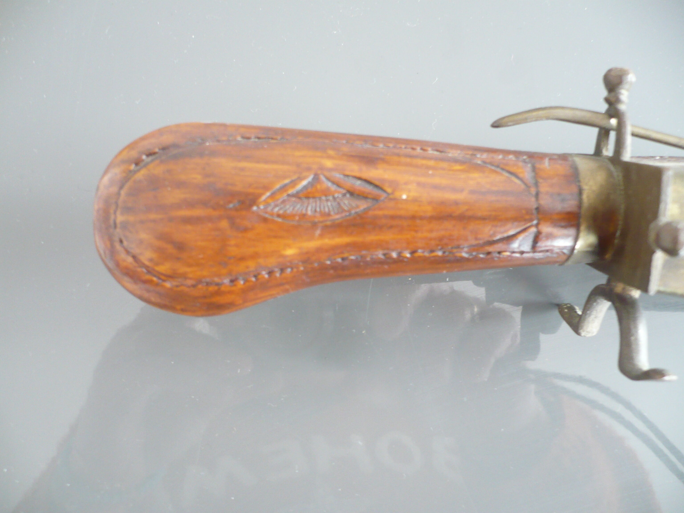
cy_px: 256
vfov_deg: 40.7
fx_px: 692
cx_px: 342
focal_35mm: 35
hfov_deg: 52.6
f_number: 2.8
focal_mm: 5.8
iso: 200
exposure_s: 1/13
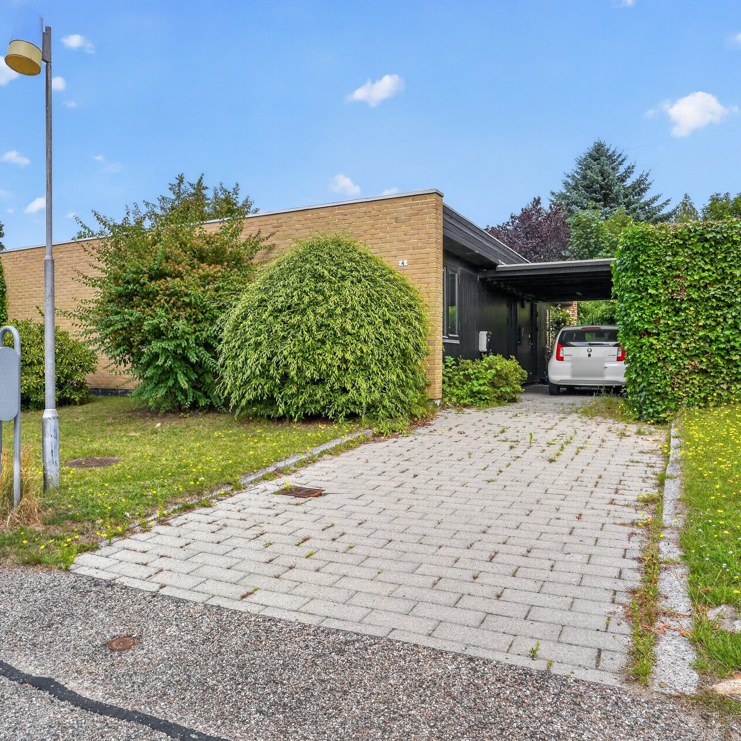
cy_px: 369
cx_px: 315
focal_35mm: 27
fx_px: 654
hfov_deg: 58.8
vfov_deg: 59.1
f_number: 8
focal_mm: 21
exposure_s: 1/200
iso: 400
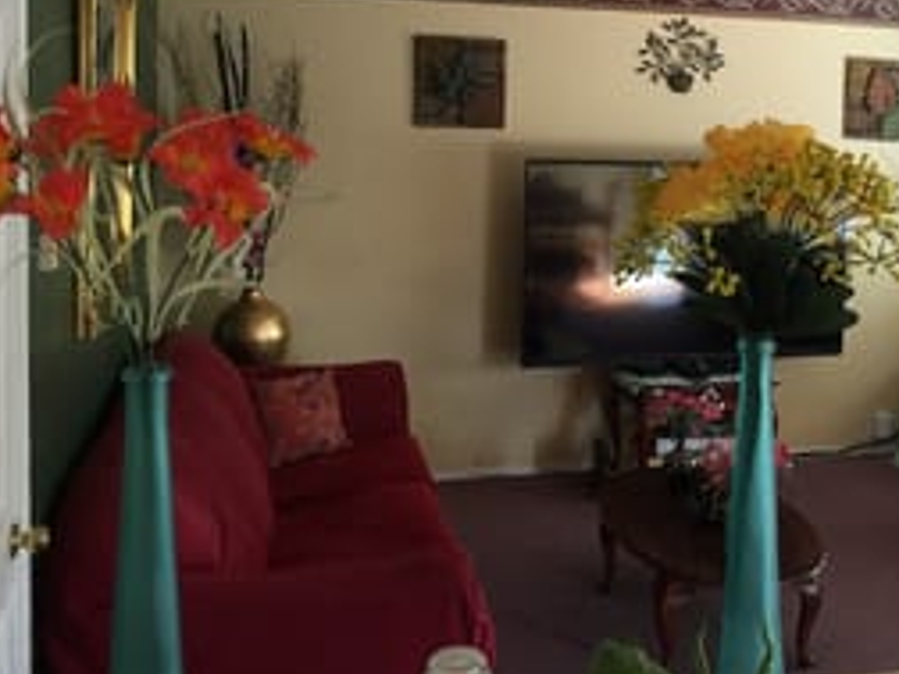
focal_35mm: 46
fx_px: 1195
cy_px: 203
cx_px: 696
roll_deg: -3.4
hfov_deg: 39.9
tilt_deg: -6.6
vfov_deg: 31.2
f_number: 2.2
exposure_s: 1/30
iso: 40
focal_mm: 4.15
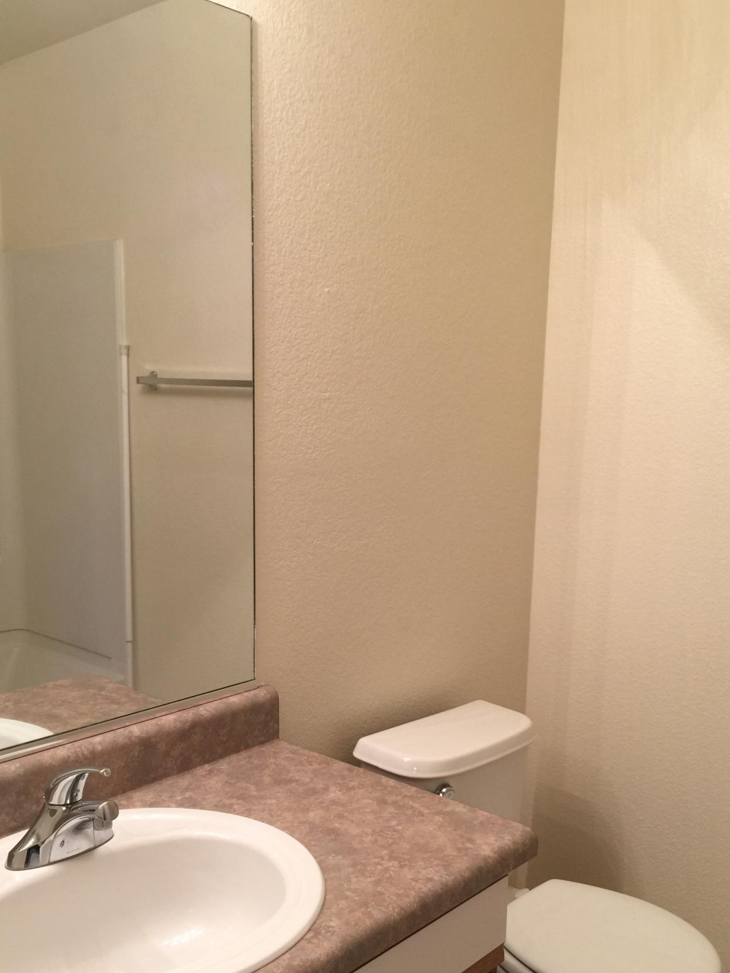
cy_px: 580
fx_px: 984
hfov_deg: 40.7
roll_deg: -0.6
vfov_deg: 52.3
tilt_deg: -9.6
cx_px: 365
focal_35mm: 35
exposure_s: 1/15
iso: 40
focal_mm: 4.15
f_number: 2.2
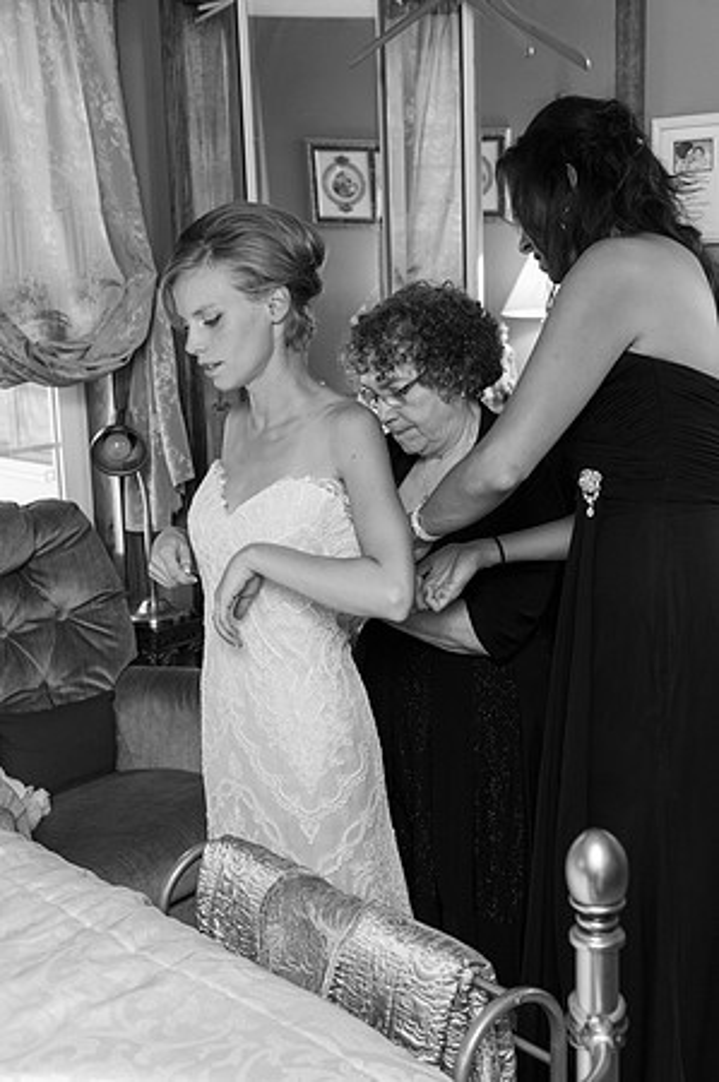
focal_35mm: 48
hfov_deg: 28.0
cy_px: 541
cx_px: 360
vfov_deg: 41.2
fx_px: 1441
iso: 1600
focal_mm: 48
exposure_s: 1/60
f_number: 4.5
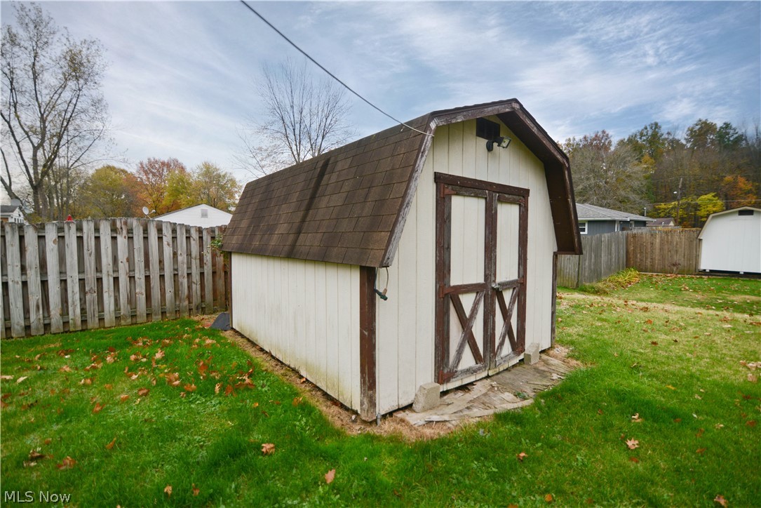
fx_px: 338
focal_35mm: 16
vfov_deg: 73.8
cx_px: 380
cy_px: 254
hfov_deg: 96.7
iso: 400
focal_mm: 16
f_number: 3.2
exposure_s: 1/1250
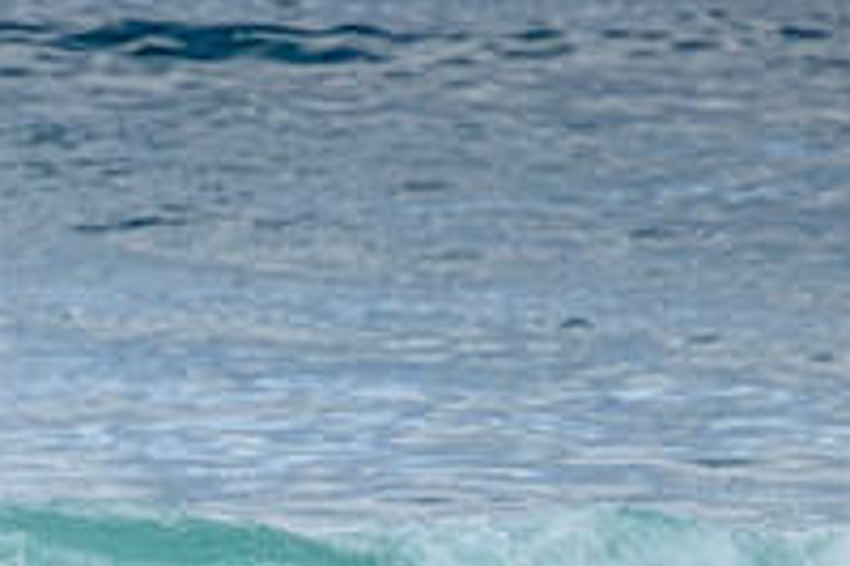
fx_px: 54826
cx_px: -42
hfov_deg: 0.9
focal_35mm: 2324
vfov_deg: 0.6
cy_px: 811
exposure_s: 1/2000
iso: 1100
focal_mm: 800
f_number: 11
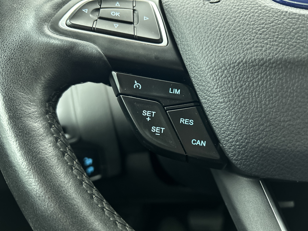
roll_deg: +2.1
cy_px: 116
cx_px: 154
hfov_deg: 67.3
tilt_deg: -17.1
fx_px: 231
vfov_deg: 53.1
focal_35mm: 26
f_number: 1.5
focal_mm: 5.7
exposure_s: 1/27
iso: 640
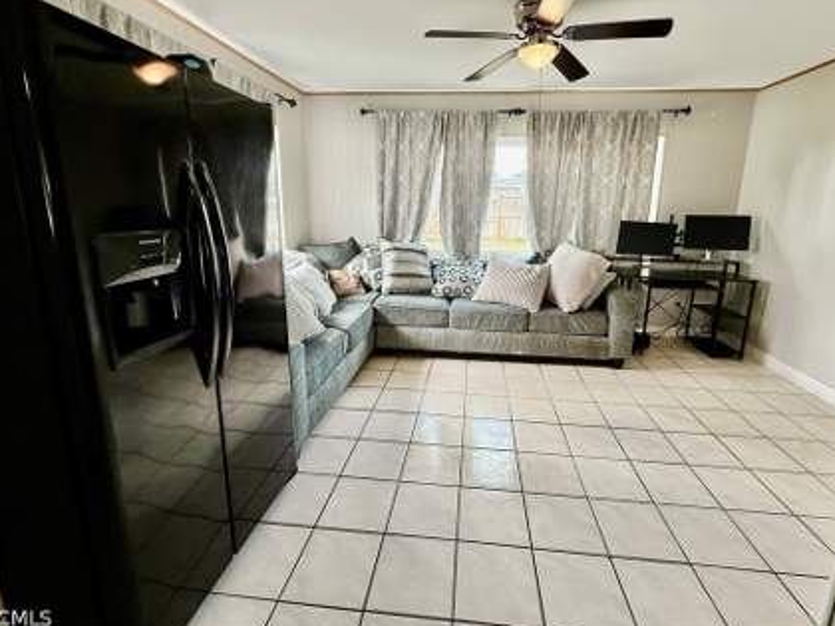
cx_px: 441
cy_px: 276
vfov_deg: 77.8
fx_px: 386
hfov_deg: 94.4
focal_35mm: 16
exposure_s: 1/120
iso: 125
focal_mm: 2.22
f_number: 2.2
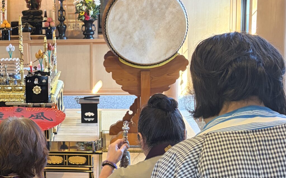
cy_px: 78
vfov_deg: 18.9
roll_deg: +1.0
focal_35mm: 69
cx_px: 36
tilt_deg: -8.4
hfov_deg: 28.8
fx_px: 538
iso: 250
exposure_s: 1/60
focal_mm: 5.96
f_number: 1.6
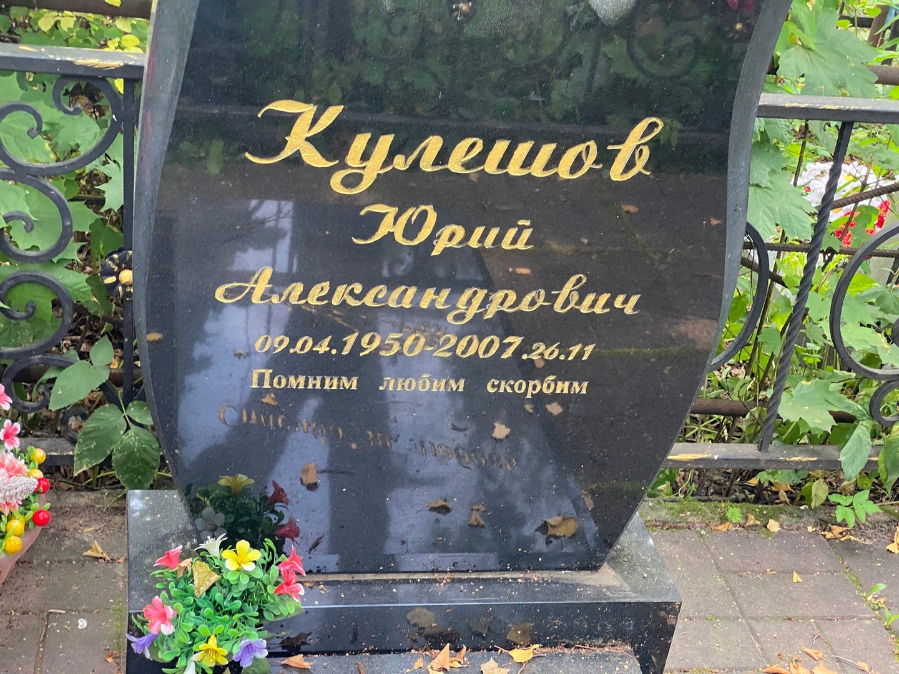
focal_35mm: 52
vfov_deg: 28.0
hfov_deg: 36.8
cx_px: 450
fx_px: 1350
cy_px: 337
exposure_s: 1/99
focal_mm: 6
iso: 160
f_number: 2
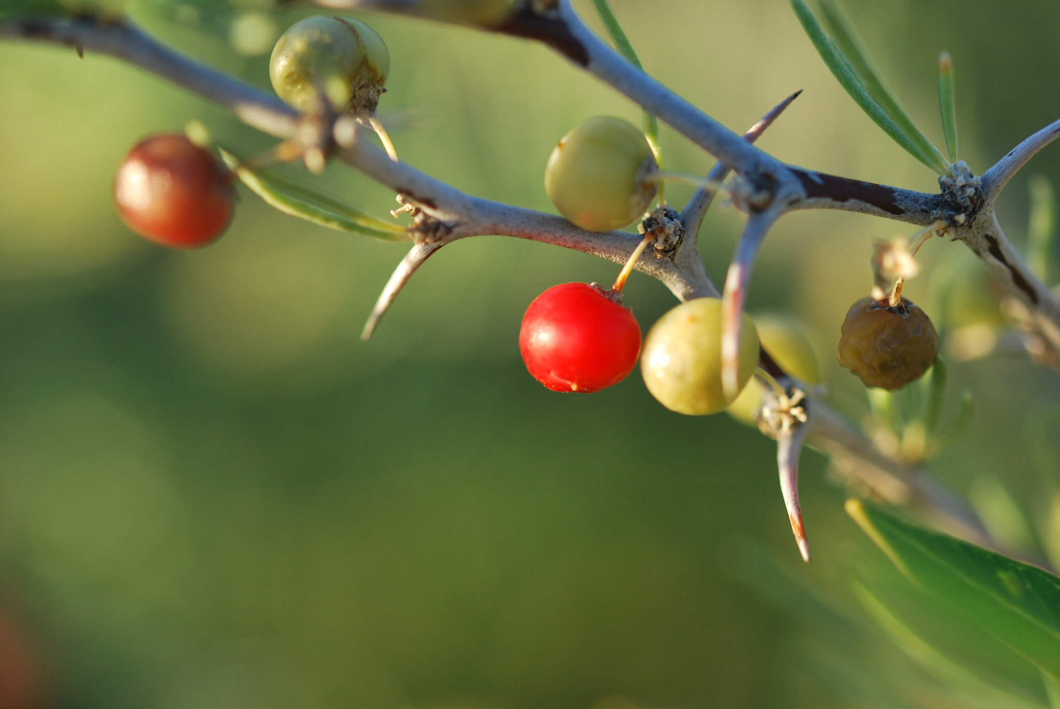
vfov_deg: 8.7
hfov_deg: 13.0
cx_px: 530
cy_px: 354
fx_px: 4643
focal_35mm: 158
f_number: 4.5
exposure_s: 1/320
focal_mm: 105
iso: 200
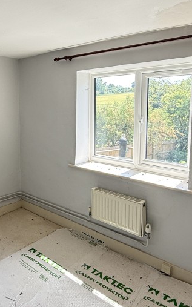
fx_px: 251
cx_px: 37
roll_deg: +0.1
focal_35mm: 30
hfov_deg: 40.1
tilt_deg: -5.8
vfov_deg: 62.5
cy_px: 128
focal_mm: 2.22
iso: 64
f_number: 2.2
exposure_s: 1/119
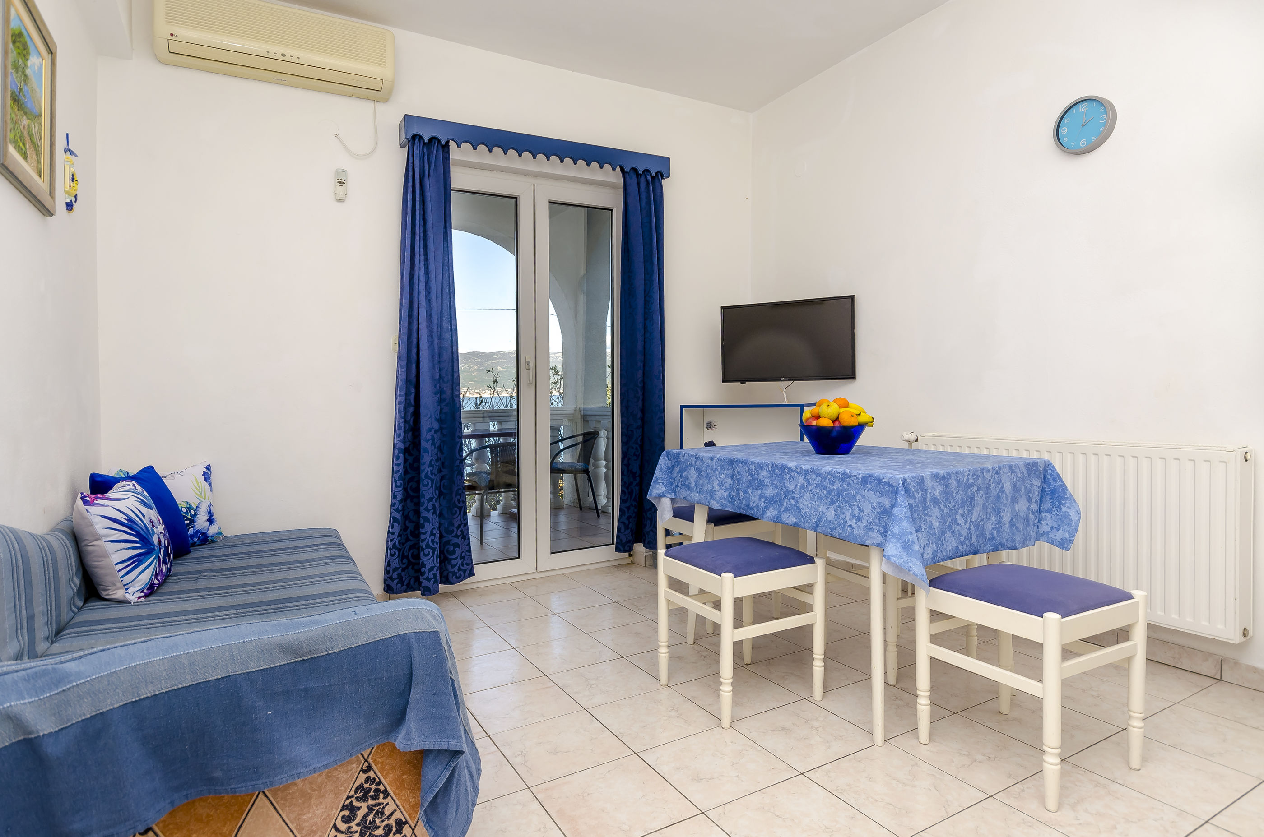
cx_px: 632
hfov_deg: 85.5
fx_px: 683
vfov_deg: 63.0
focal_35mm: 20
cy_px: 418
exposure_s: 1/200
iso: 100
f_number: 8
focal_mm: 13
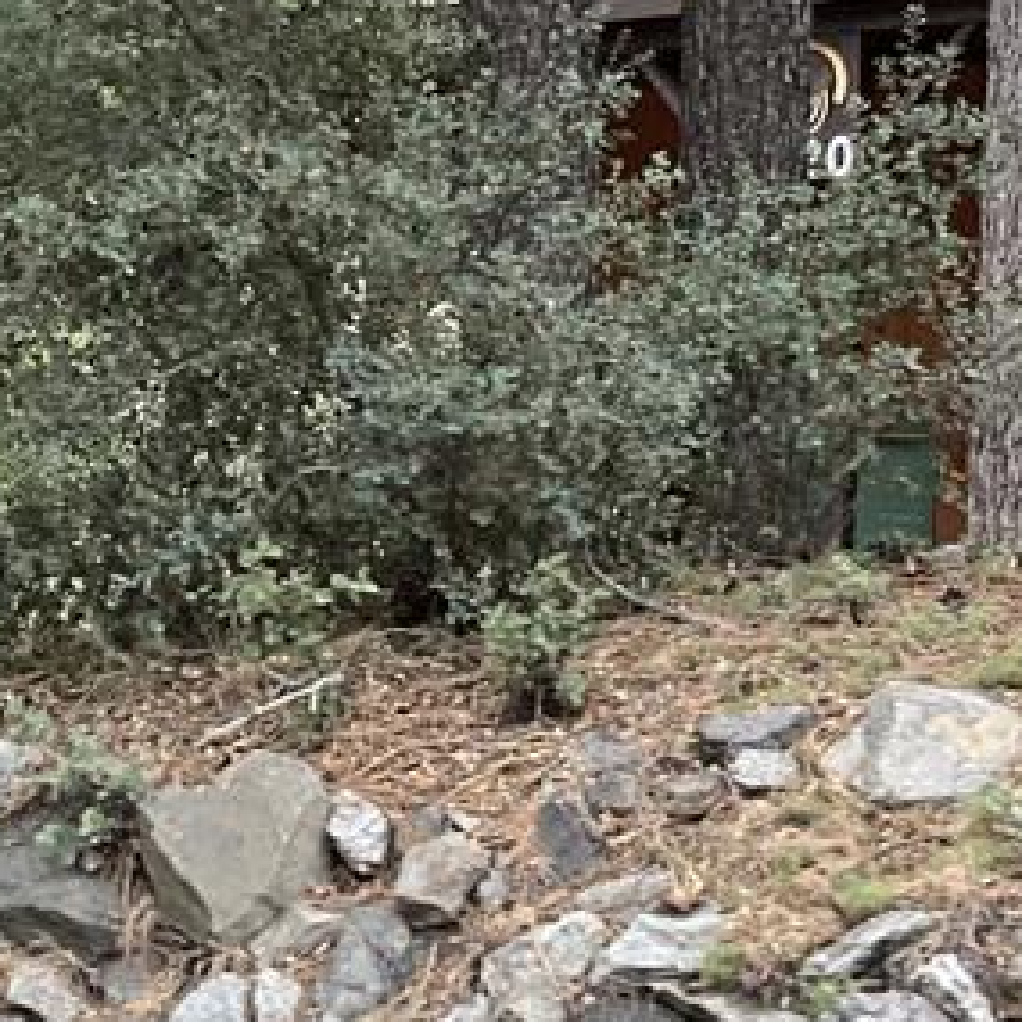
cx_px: 412
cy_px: 197
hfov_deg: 18.9
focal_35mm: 92
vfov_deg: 18.7
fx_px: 3073
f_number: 1.8
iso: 25
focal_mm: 3
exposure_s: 1/276
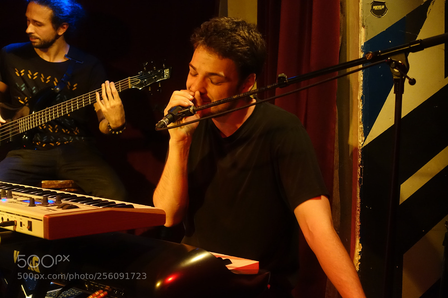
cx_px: 224
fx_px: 871
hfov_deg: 28.8
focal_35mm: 70
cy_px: 149
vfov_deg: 19.4
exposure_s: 1/40
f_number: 2.8
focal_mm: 25.7
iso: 1600
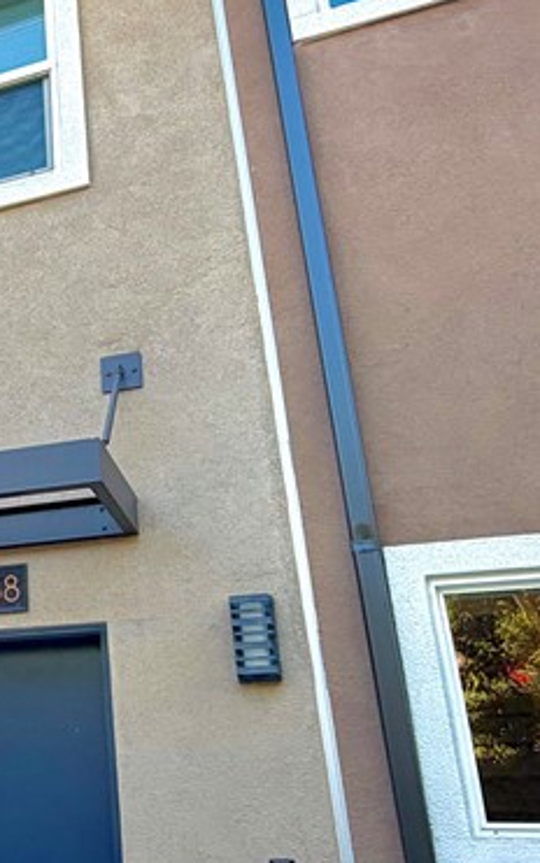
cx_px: -86
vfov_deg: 48.1
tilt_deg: +19.7
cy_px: 477
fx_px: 965
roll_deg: +0.4
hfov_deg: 27.9
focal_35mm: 41
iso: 50
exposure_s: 1/215
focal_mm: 2.22
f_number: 2.2
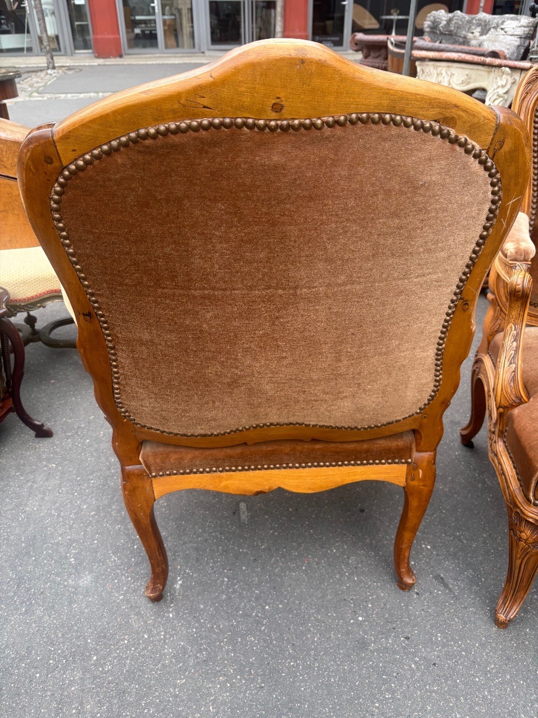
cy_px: 359
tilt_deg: -32.2
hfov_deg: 53.1
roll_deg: +0.4
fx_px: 539
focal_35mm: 26
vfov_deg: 67.3
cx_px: 269
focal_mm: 5.96
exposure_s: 1/121
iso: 40
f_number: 1.6
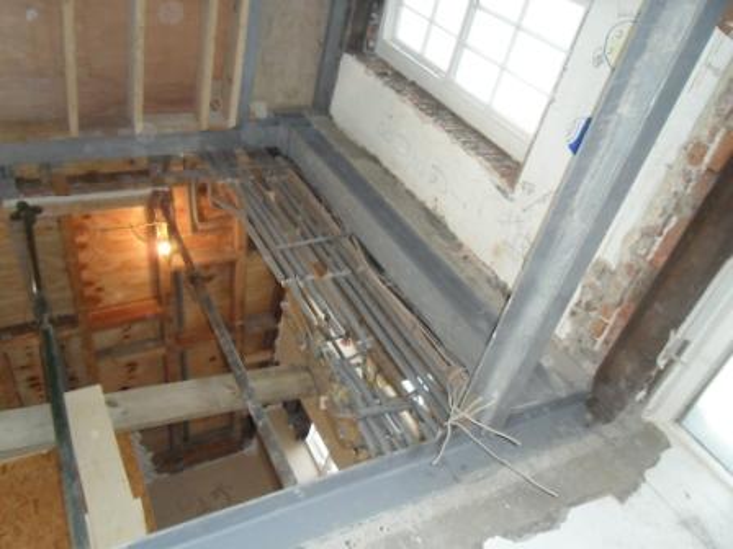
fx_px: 593
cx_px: 366
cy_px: 274
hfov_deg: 63.4
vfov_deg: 49.7
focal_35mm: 28
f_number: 3.4
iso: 400
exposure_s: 1/45
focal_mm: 5
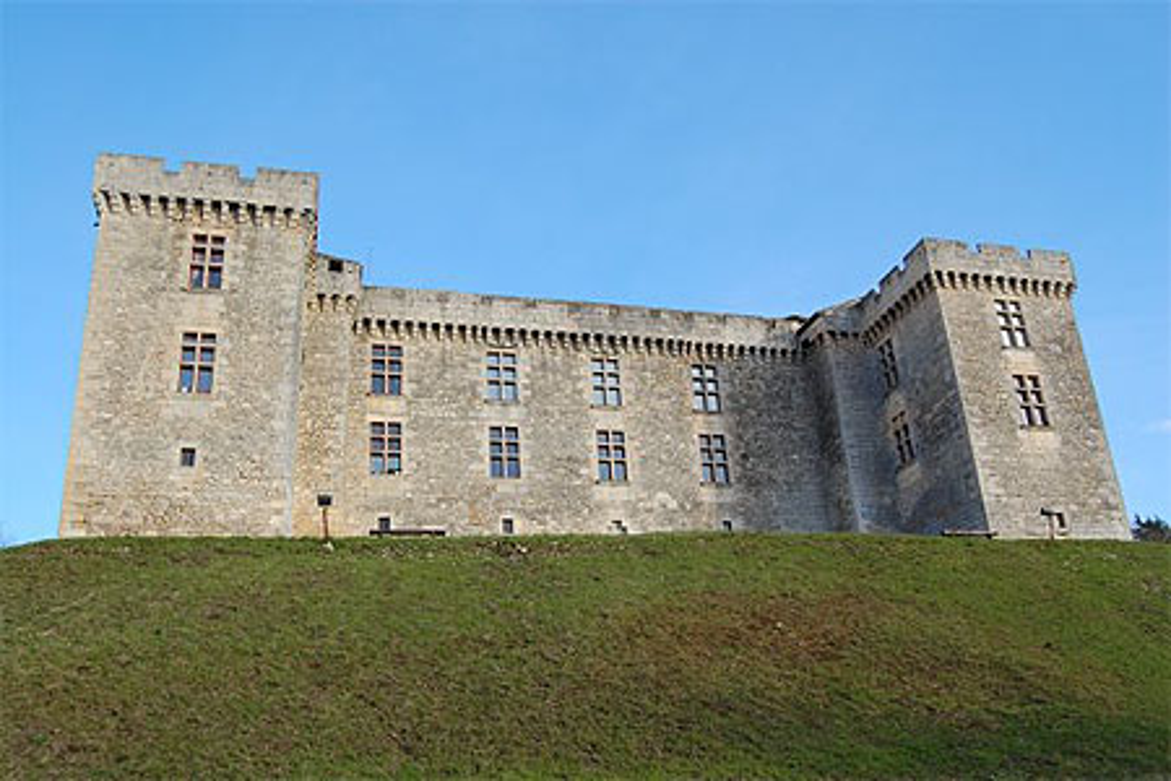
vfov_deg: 43.6
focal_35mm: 30
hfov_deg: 61.9
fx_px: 976
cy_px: 390
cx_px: 586
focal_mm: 20
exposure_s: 1/160
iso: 200
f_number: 7.1
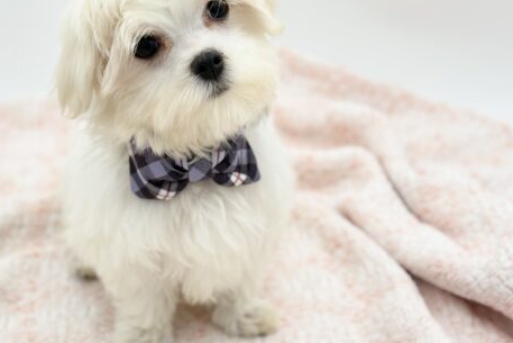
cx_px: 186
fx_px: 1012
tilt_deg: -27.6
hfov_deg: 28.3
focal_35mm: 71
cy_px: 155
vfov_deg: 19.2
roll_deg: +2.1
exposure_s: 1/435
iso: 40
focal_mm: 5.96
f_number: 1.6
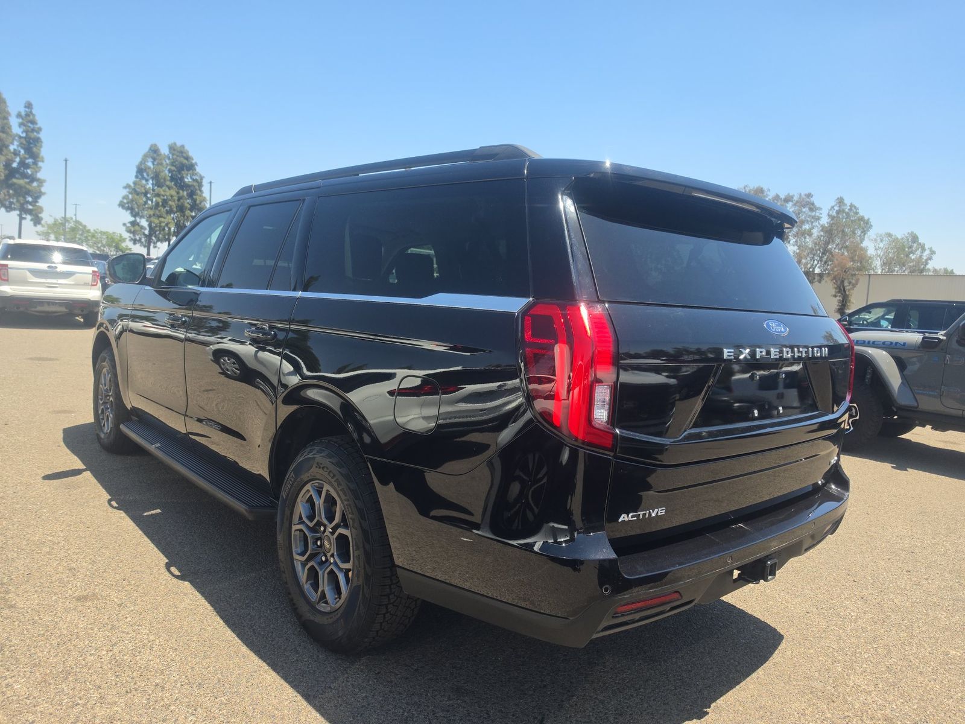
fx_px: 641
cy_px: 362
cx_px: 482
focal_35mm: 23
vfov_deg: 58.9
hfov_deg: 73.9
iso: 63
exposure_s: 1/2858
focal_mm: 6.5
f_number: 1.4
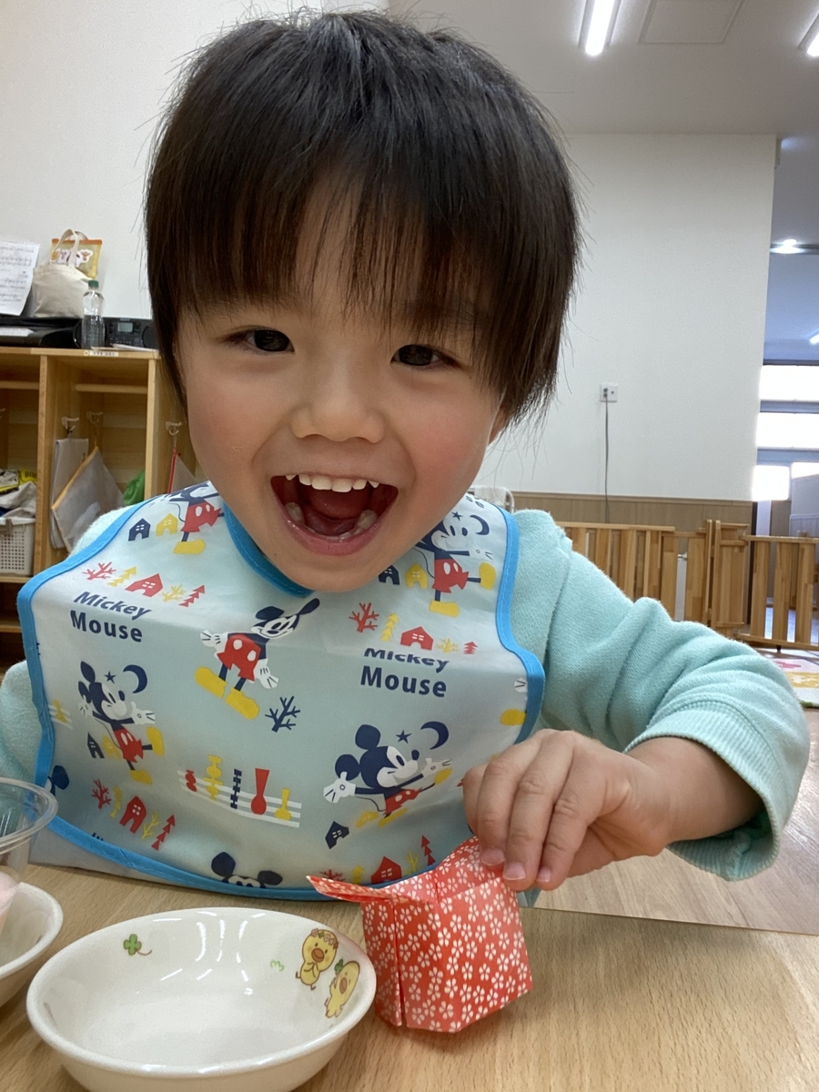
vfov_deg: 60.0
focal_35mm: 30
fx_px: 946
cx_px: 410
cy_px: 546
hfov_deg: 46.8
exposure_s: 1/60
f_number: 2.2
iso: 160
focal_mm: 2.71
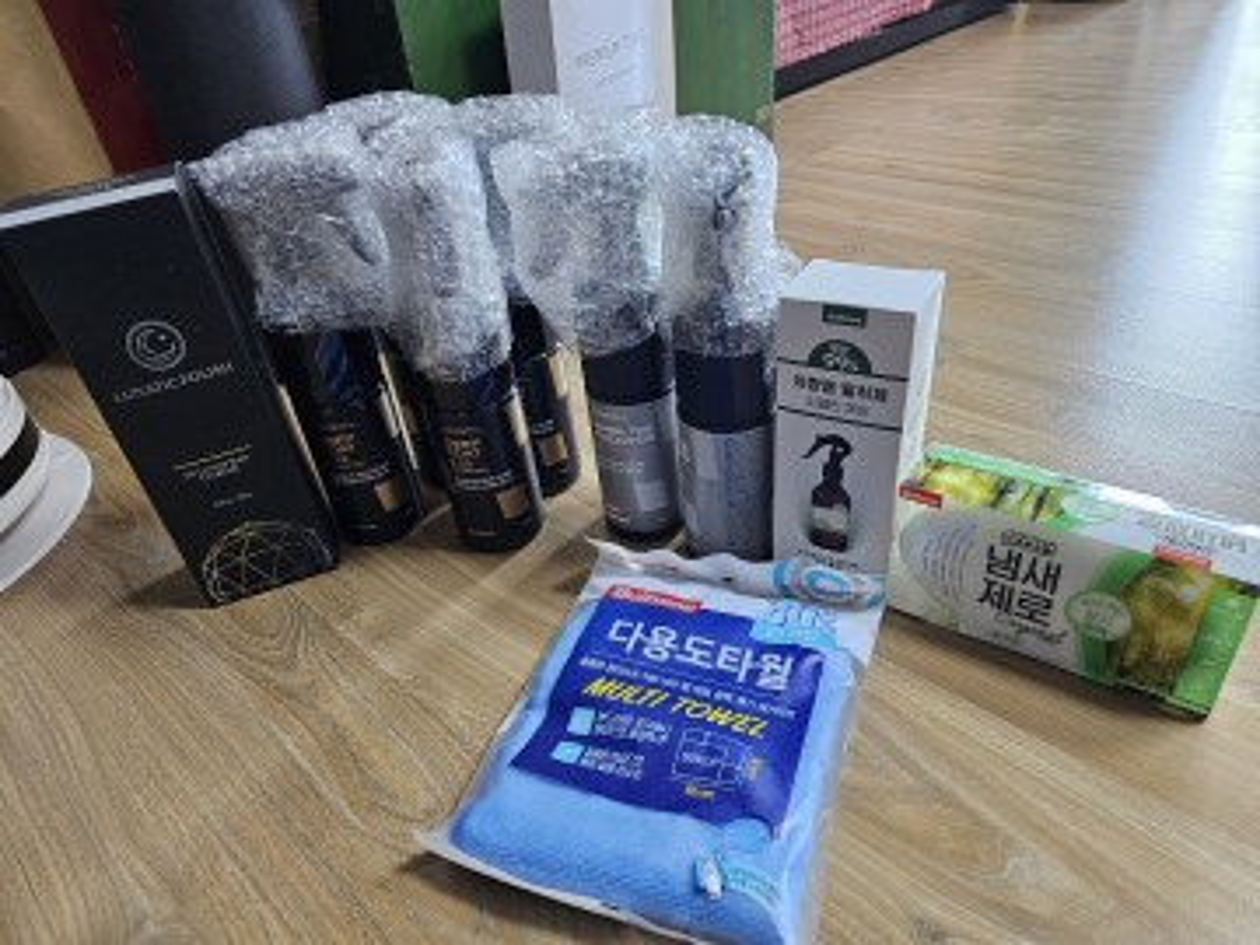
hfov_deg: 73.9
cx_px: 630
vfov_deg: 58.9
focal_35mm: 23
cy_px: 472
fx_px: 837
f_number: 1.7
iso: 320
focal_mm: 6.3
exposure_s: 1/120
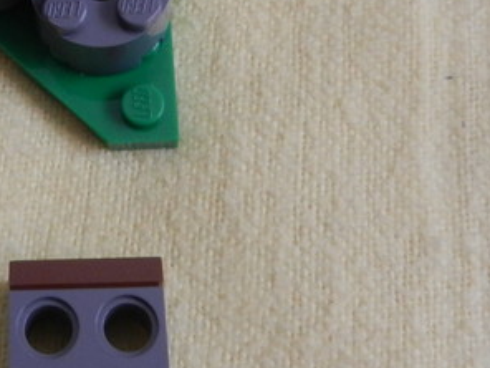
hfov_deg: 24.9
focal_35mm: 76
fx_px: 1076
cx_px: 53
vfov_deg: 19.0
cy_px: 31
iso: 360
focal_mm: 4.5
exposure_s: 1/30
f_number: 3.5
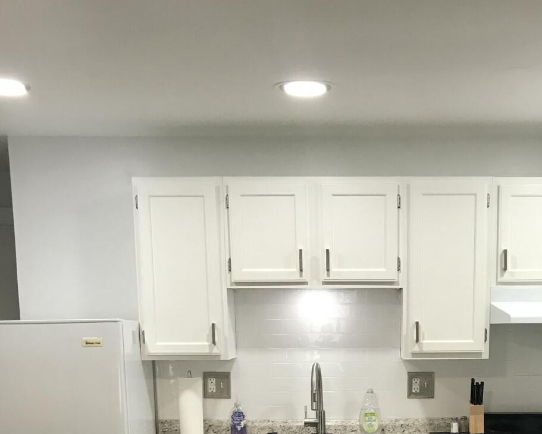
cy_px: 506
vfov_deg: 23.4
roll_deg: +2.0
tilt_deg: -9.9
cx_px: 370
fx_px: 963
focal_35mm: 60
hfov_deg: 31.2
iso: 32
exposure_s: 1/24
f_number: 1.8
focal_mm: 3.99
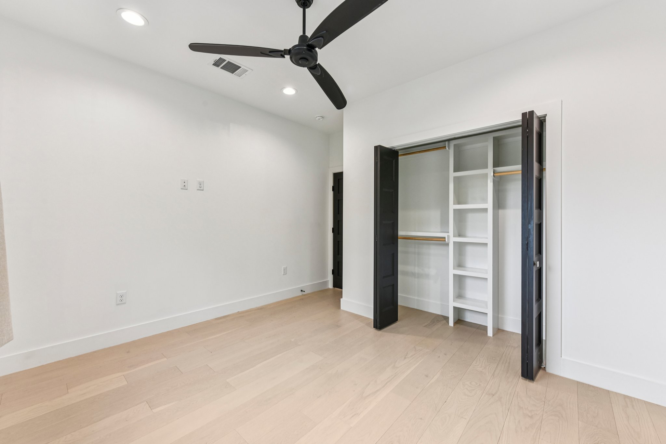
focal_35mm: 14
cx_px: 333
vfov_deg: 81.2
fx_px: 259
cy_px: 222
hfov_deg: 104.3
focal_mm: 14
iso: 280
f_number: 8
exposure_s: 1/15
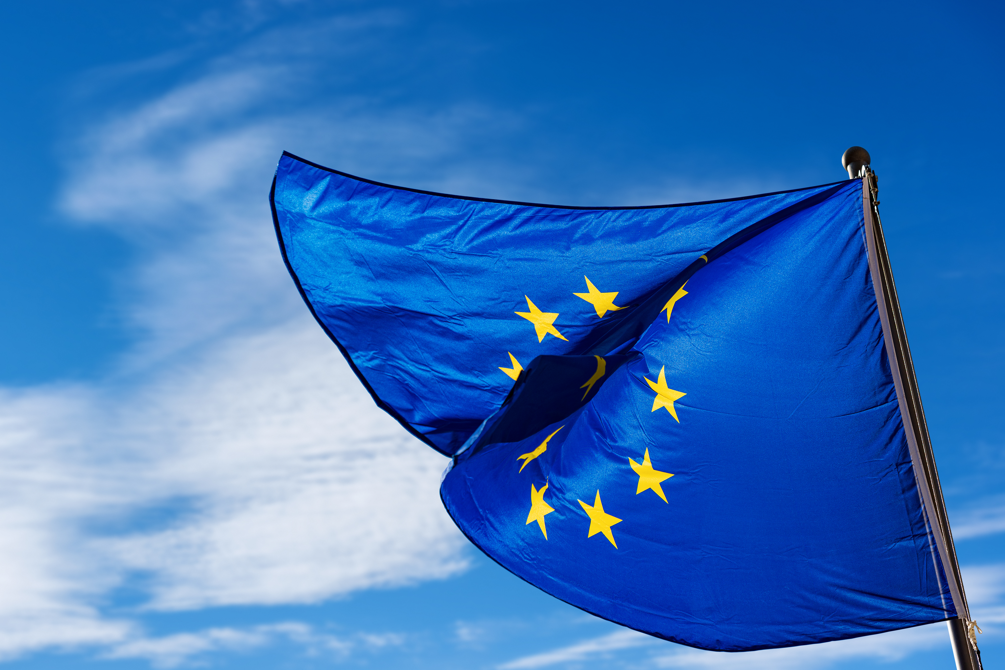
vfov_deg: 10.6
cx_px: 502
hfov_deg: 15.8
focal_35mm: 130
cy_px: 335
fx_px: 3630
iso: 100
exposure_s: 1/1600
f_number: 4.5
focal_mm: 130
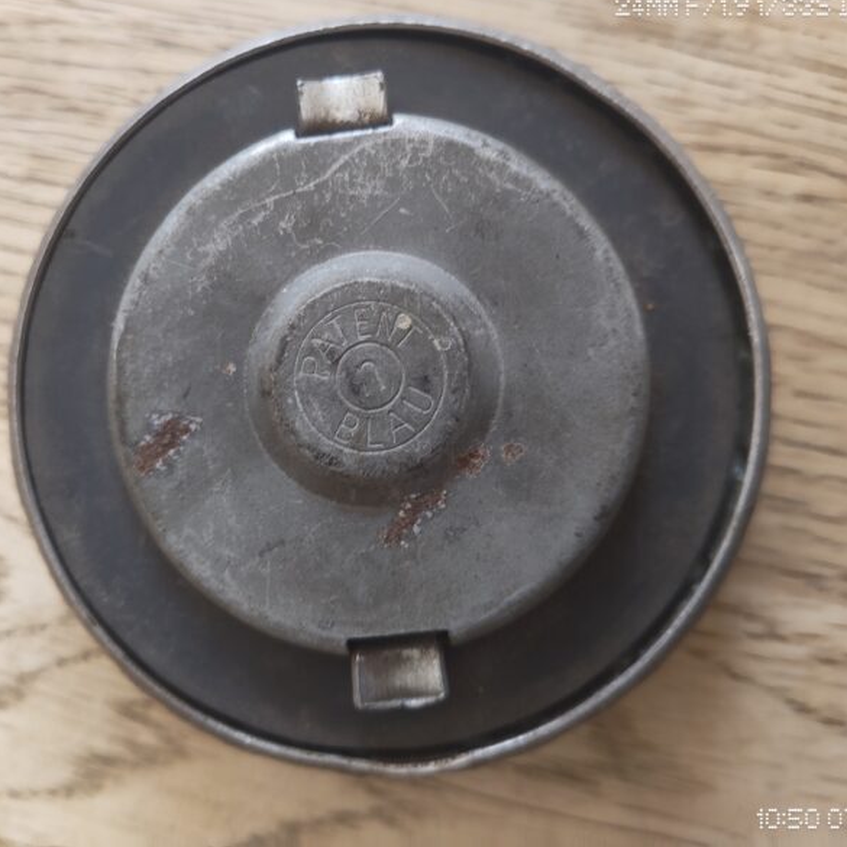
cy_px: 414
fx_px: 803
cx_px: 365
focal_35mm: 29
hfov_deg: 55.4
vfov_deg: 55.6
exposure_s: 1/33.3
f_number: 1.88
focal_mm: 5.56
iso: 948
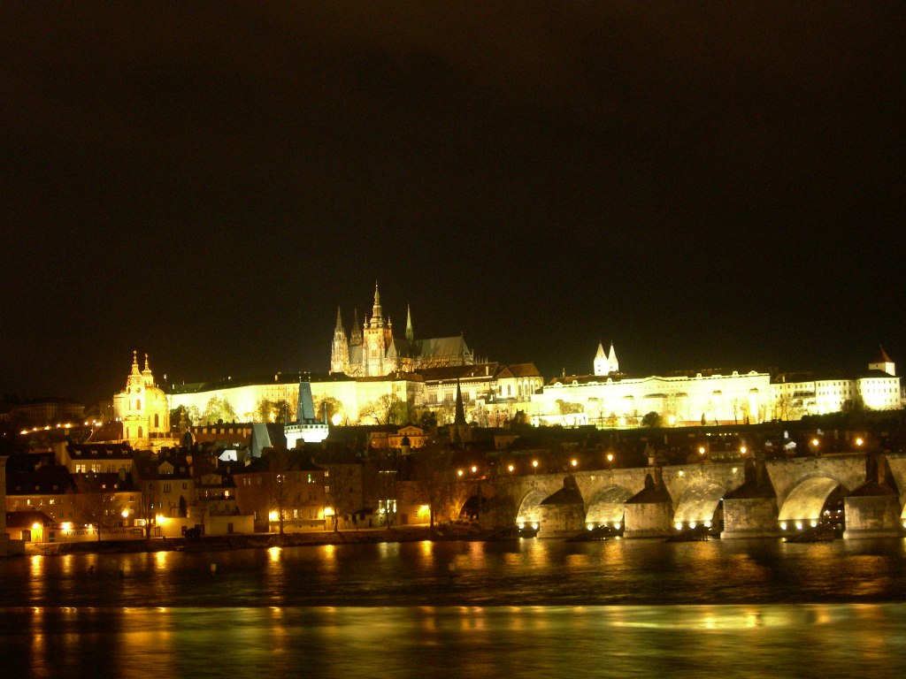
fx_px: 1597
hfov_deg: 31.7
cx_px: 453
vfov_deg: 24.0
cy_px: 340
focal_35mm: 61
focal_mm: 12.7
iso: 200
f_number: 3.5
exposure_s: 1.71
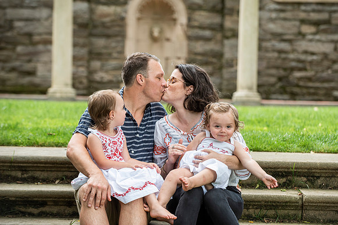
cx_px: 175
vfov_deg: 10.6
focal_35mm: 129
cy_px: 109
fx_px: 1215
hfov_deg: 15.8
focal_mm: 125
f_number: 4.5
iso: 640
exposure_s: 1/500
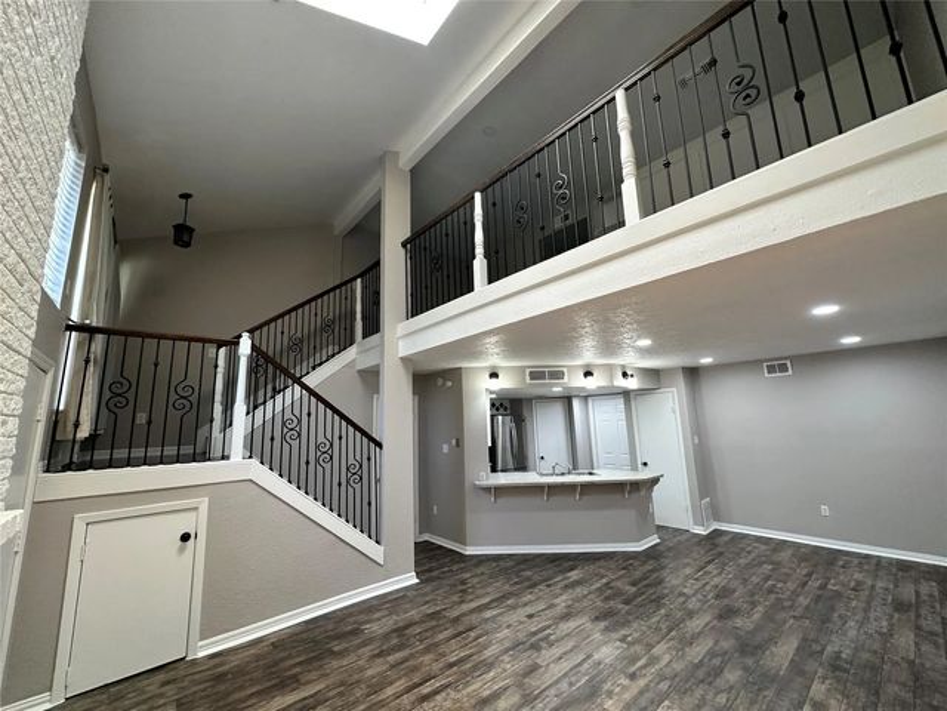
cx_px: 474
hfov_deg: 102.1
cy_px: 356
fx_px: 383
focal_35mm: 14
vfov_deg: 85.7
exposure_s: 1/120
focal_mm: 2.22
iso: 200
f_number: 2.2
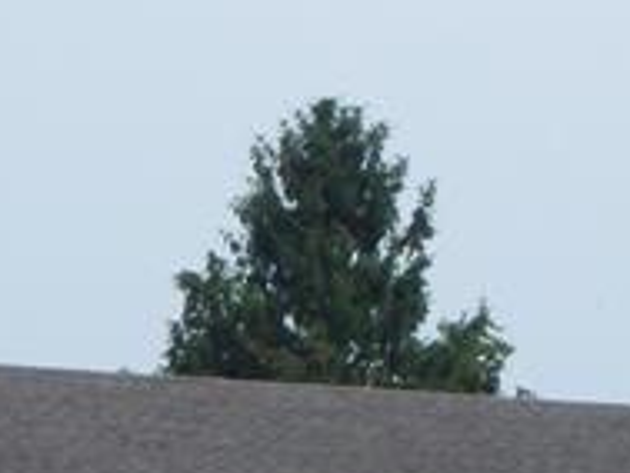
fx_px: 6010
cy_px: 789
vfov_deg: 4.5
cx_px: 383
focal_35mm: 330
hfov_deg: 6.0
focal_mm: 10.9
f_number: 4
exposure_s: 1/1000
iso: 125
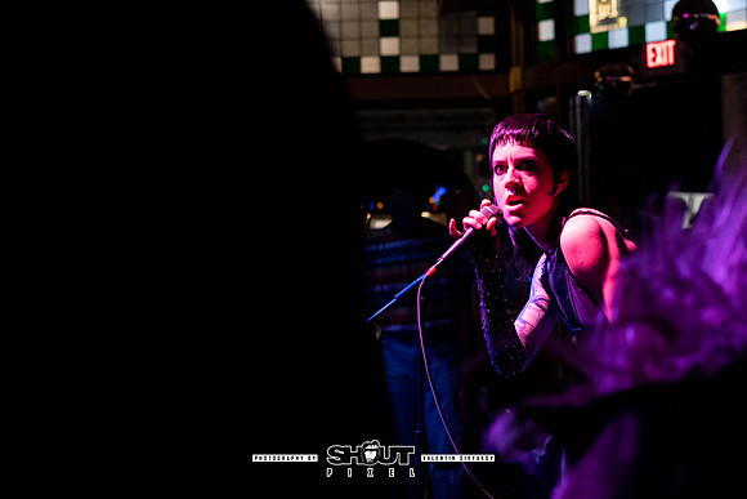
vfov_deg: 22.2
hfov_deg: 32.7
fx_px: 1272
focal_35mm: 61
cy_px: 256
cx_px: 412
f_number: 3.2
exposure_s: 1/160
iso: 3200
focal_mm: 50
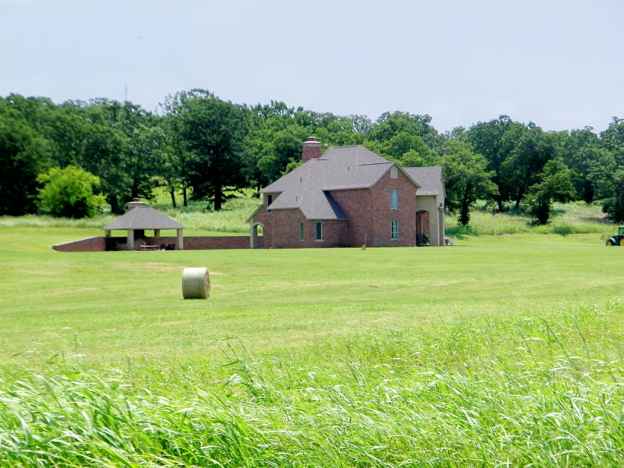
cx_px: 312
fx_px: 2271
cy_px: 234
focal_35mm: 126
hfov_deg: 15.6
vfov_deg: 11.8
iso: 80
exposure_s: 1/160
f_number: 9.6
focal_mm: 22.5
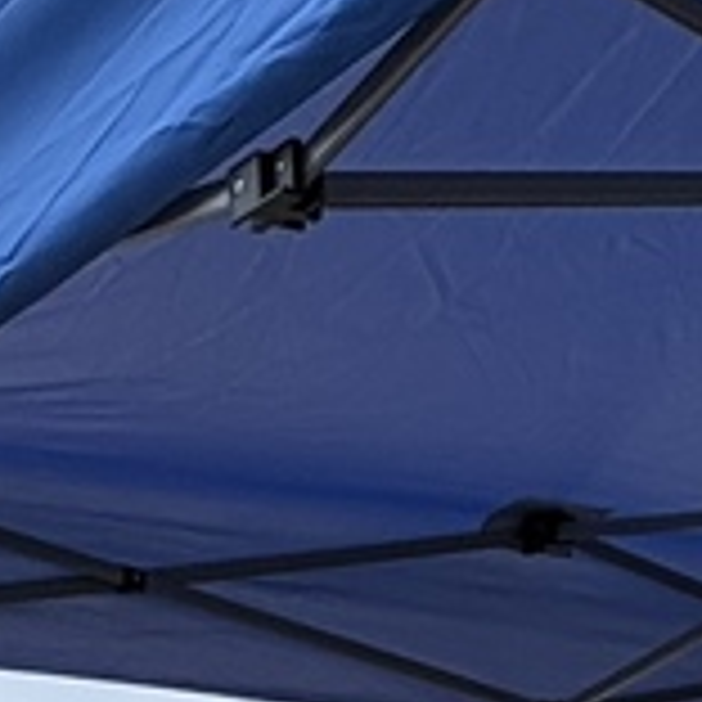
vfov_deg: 12.7
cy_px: 1926
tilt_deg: -20.8
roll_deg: +2.6
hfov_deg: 21.4
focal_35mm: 81
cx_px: 418
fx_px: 1858
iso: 64
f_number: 2.2
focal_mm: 2.22
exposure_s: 1/448
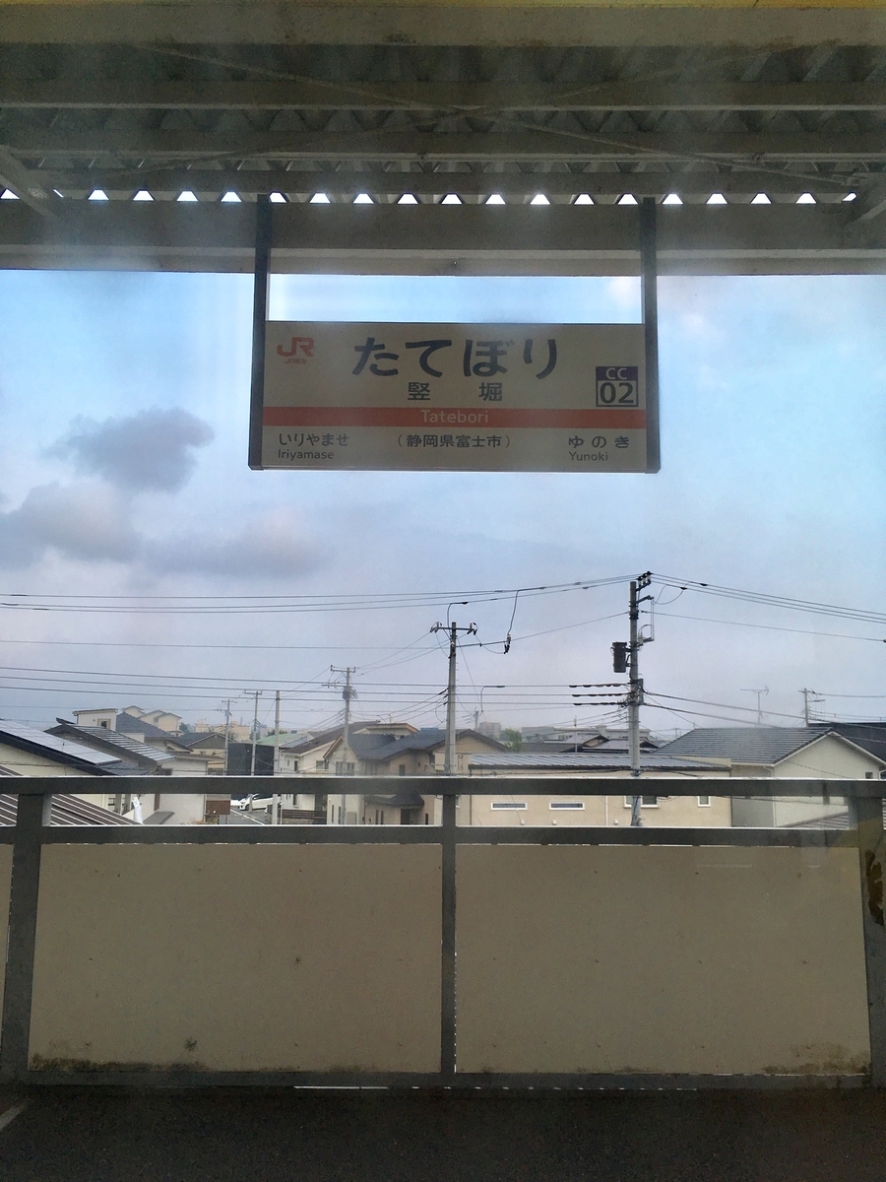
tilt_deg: +7.8
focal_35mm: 29
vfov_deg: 61.7
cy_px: 591
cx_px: 443
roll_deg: -0.6
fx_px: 990
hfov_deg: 48.2
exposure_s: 1/268
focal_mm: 4.15
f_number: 2.2
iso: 25
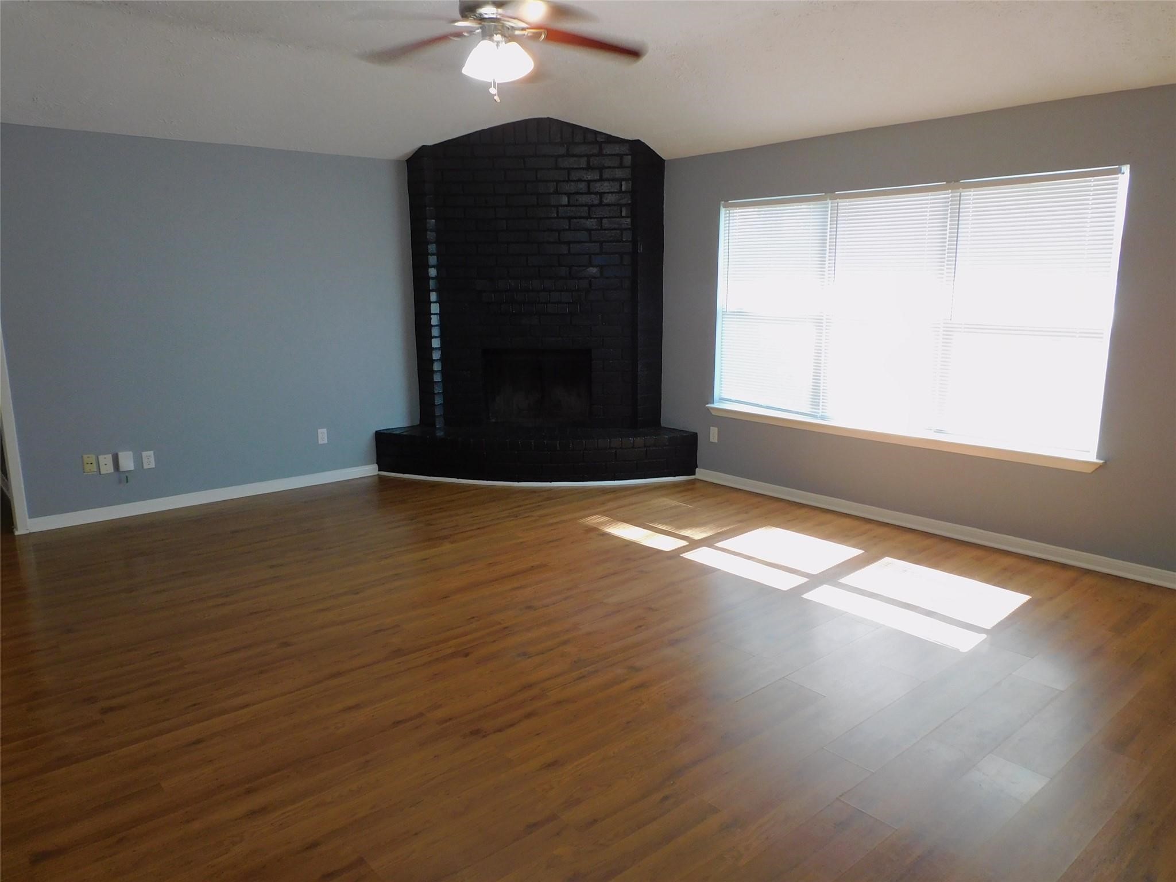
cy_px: 441
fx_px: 815
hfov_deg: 71.6
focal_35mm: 24
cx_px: 588
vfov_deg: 56.8
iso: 180
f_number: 3.3
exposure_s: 1/30
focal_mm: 4.3
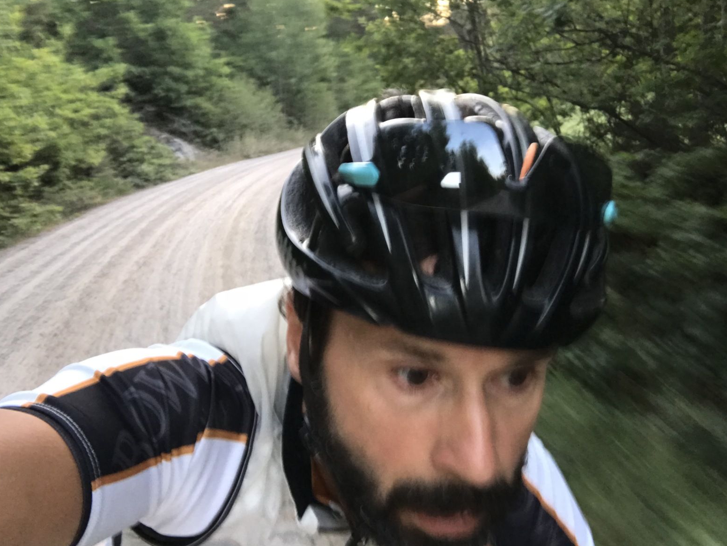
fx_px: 693
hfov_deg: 55.3
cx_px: 370
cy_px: 275
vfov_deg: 42.9
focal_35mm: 33
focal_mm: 2.87
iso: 80
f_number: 2.2
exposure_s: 1/33
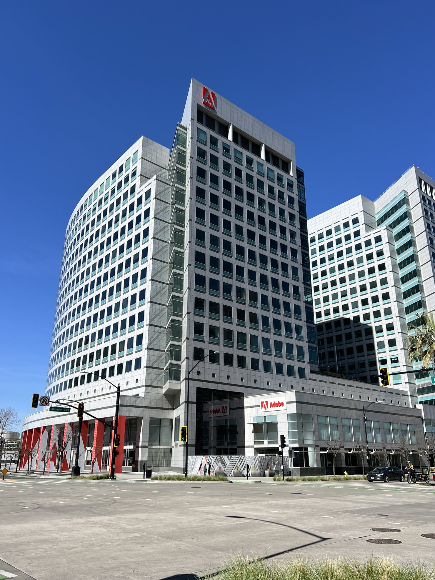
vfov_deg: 65.3
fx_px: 452
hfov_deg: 51.4
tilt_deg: +20.3
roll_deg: +1.1
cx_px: 221
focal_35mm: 27
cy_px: 293
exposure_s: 1/5076
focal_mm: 5.7
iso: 50
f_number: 1.5
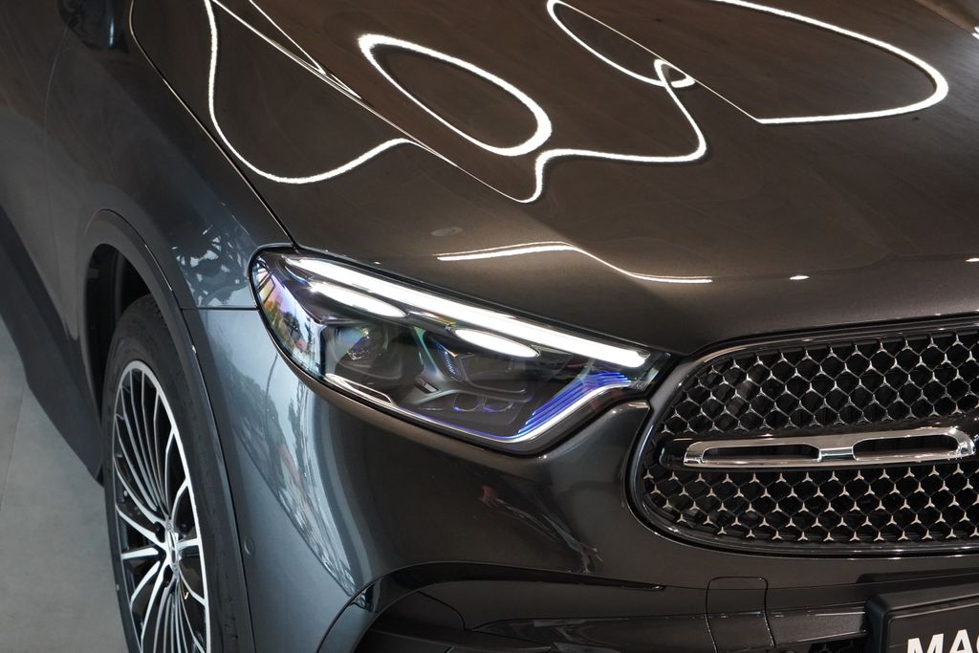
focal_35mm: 70
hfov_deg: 28.8
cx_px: 490
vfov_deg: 19.5
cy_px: 326
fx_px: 1904
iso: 8000
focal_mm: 70
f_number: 5.6
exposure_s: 1/160
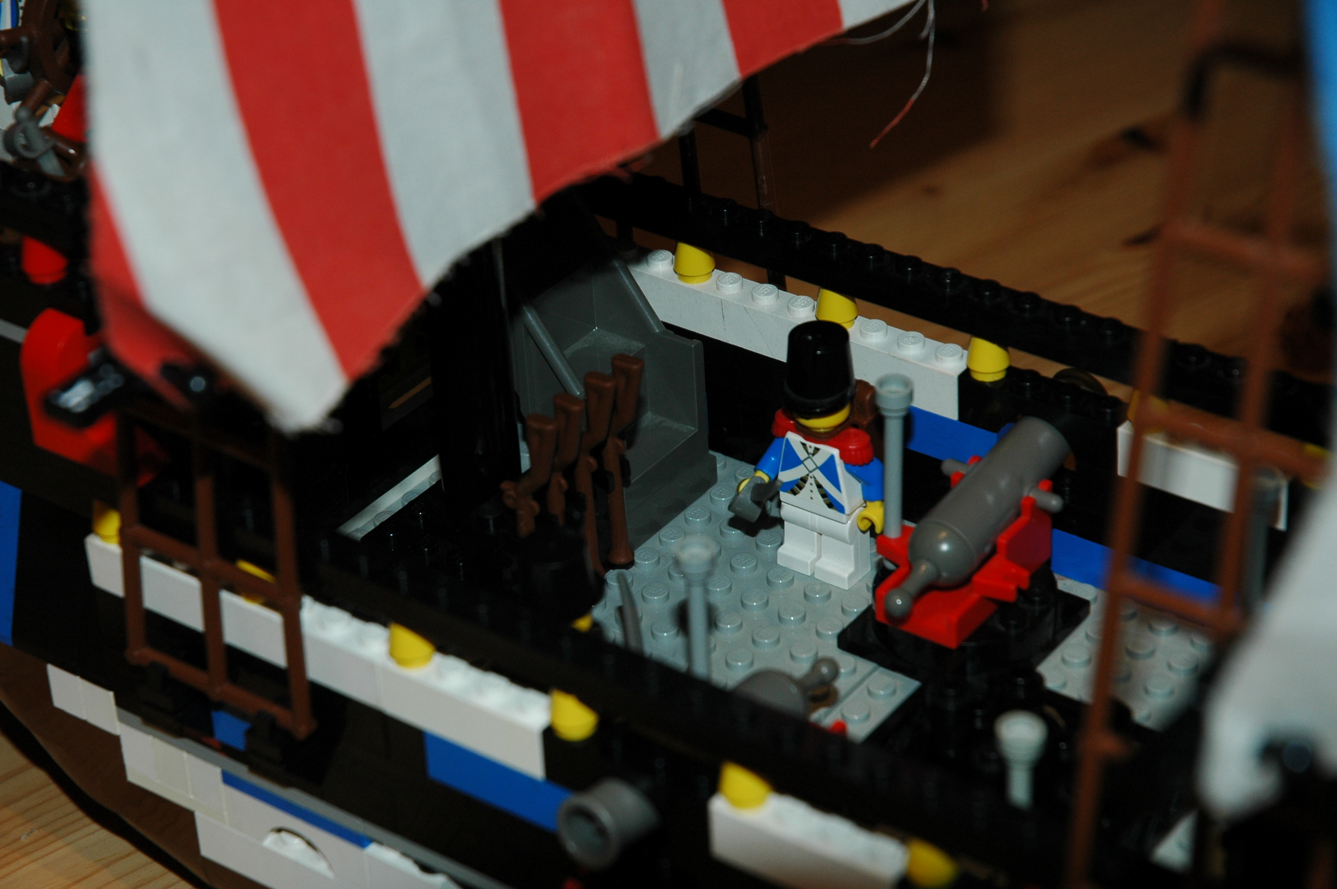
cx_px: 668
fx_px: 3896
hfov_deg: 19.5
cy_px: 444
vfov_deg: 13.0
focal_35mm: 105
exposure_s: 1/125
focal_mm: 70
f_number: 7.1
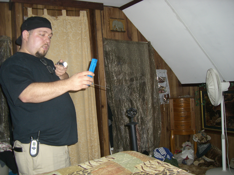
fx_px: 257
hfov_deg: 49.0
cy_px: 88
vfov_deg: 37.7
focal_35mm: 38
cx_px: 117
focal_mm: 6.2
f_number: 2.7
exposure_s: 1/60
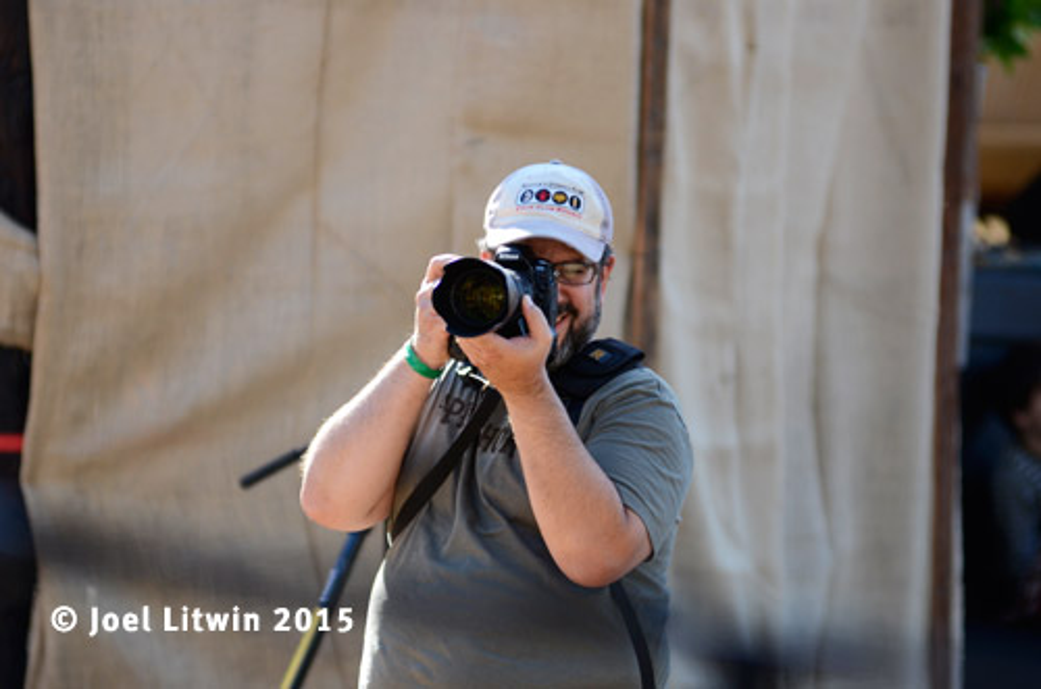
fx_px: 8656
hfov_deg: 6.9
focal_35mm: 300
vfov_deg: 4.6
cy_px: 344
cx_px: 520
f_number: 2.8
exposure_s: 1/1250
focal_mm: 200
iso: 400
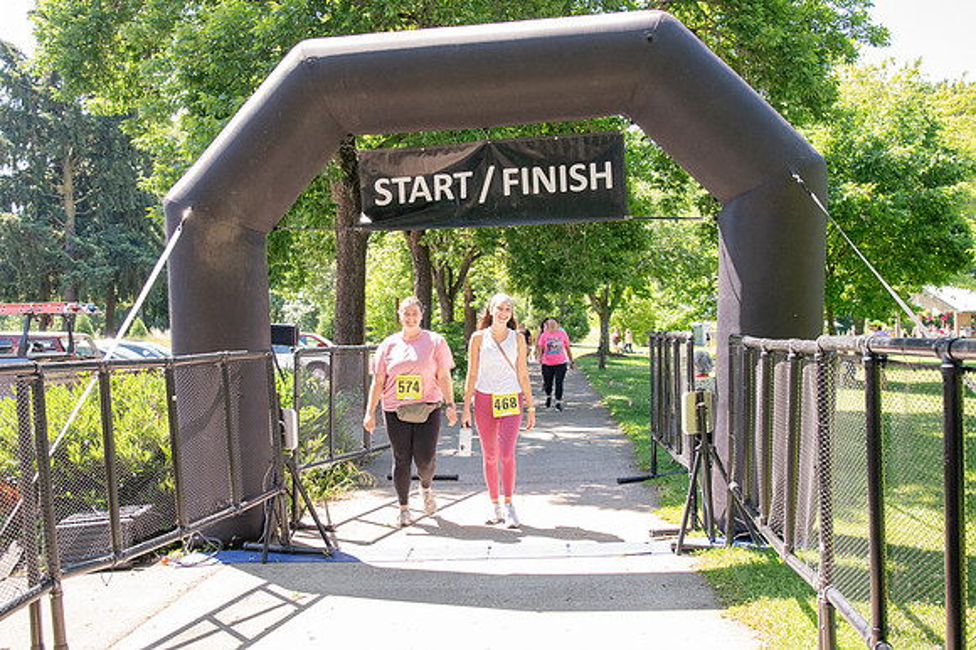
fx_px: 975
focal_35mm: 36
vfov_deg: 36.8
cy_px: 325
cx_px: 488
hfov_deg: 53.2
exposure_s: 1/400
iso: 500
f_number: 4
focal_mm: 24
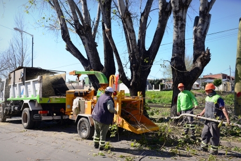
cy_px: 83
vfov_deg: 43.6
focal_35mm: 30
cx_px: 114
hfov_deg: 61.9
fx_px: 201
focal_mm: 28
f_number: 8
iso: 100
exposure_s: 1/200
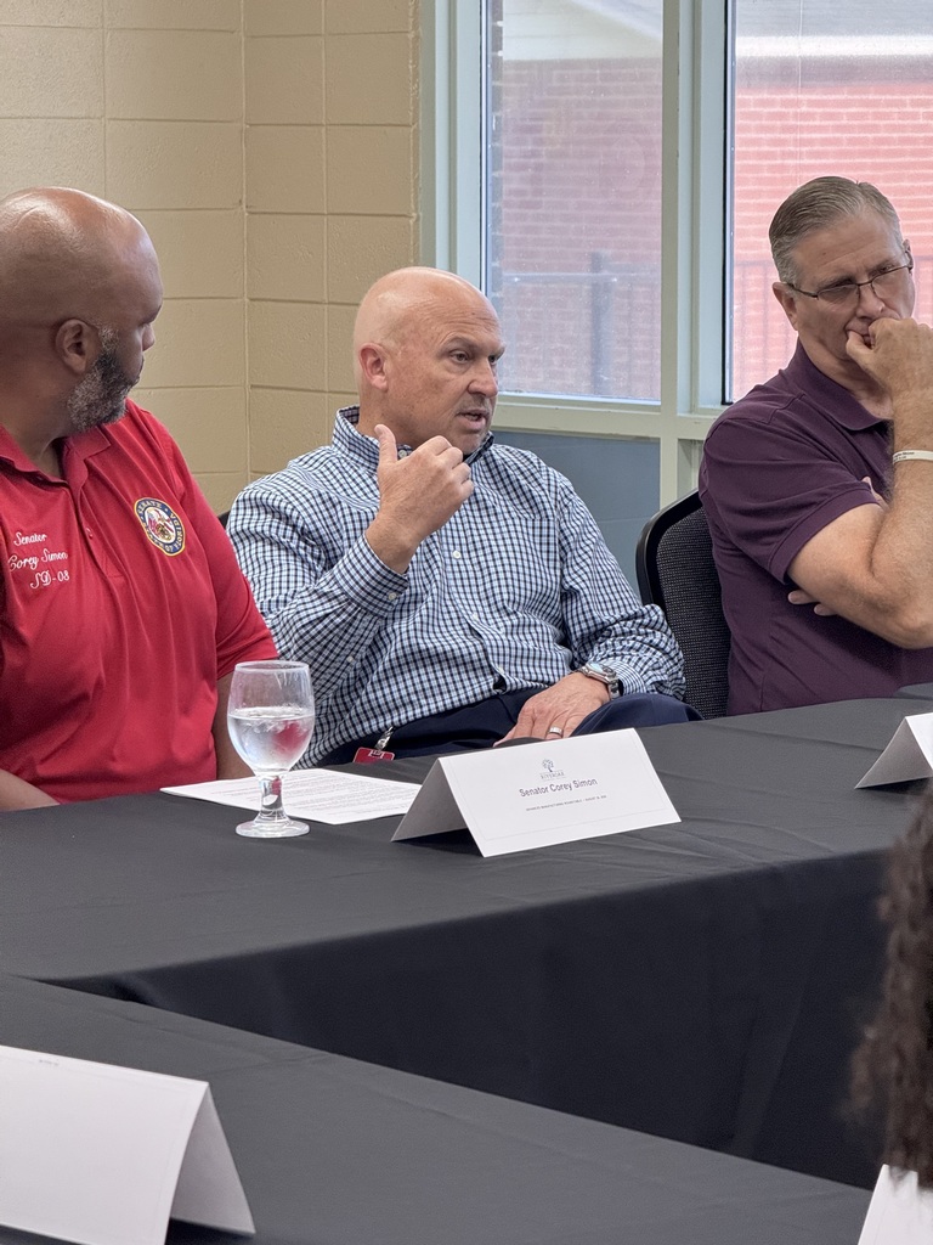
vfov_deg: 16.4
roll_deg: +0.6
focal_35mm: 120
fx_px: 4312
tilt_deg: -6.8
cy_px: 622
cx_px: 466
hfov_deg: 12.3
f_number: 2.8
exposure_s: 1/120
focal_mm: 15.66
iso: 200
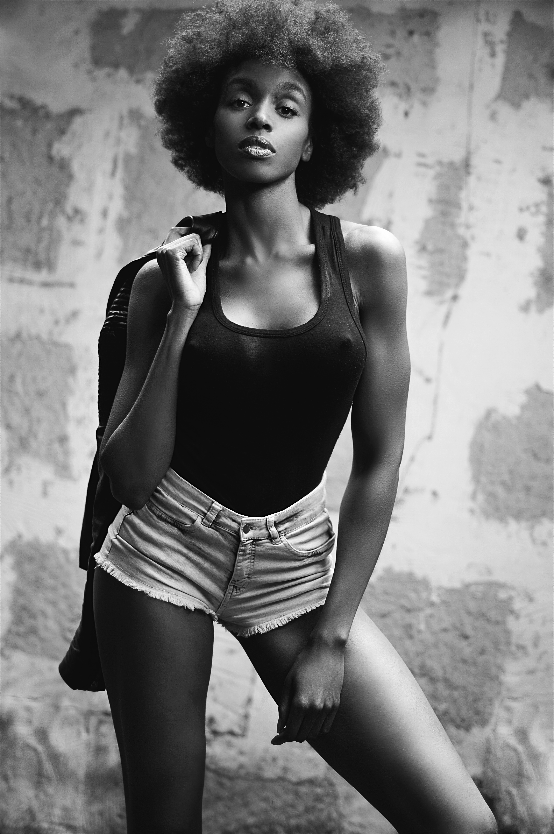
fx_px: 2951
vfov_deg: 16.1
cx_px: 277
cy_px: 417
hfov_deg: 10.7
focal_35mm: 128
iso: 200
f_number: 1.8
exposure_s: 1/160
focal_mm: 85
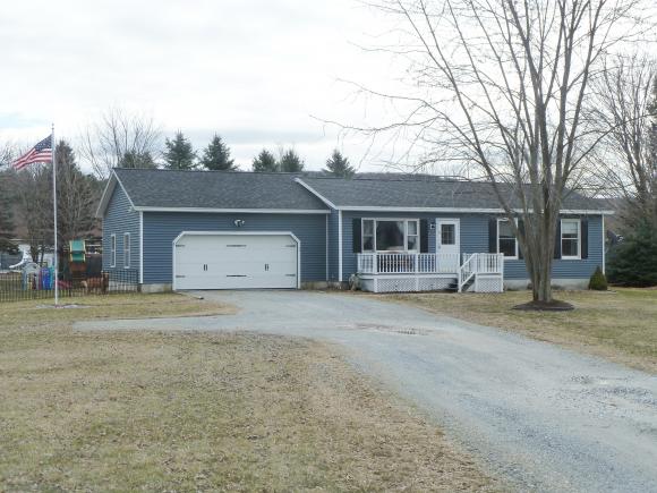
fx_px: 987
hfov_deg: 36.8
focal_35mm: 52
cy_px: 246
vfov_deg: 28.0
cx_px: 328
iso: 125
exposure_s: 1/500
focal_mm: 8.5
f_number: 5
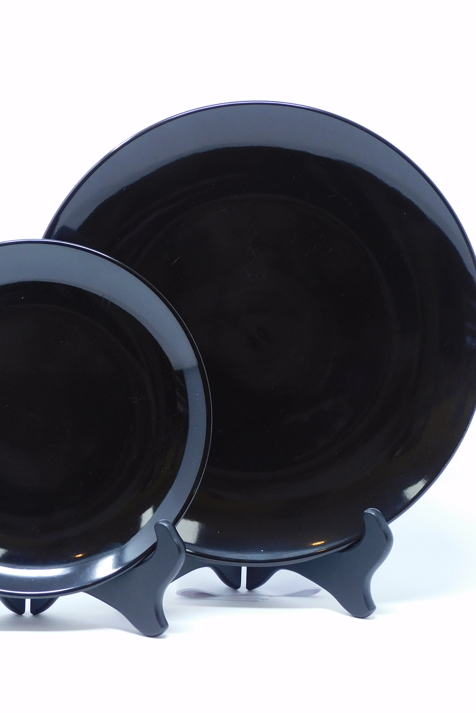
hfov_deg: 17.7
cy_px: 358
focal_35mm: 77
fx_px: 1527
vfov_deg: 26.3
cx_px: 177
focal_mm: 9.9
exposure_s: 1/30
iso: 180
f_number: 4
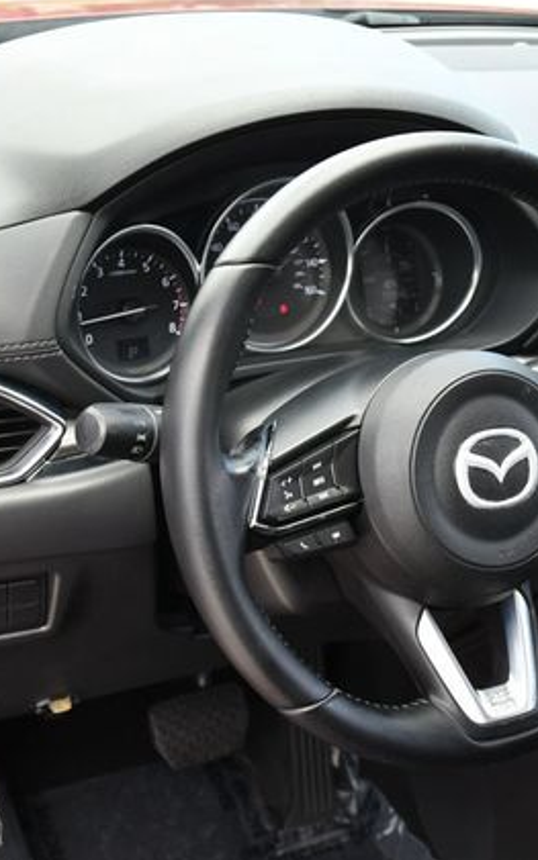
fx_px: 1455
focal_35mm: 62
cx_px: 497
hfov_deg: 20.5
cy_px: 429
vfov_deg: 33.0
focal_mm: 20
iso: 400
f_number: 4.5
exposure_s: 1/250
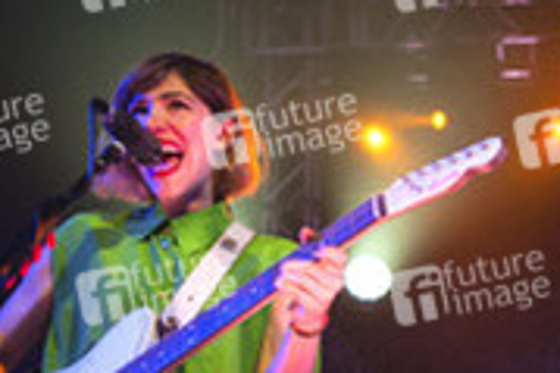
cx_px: 510
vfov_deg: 15.2
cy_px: 367
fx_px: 1368
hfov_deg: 22.5
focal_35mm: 88
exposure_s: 1/640
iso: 1000
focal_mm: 35
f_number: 2.8
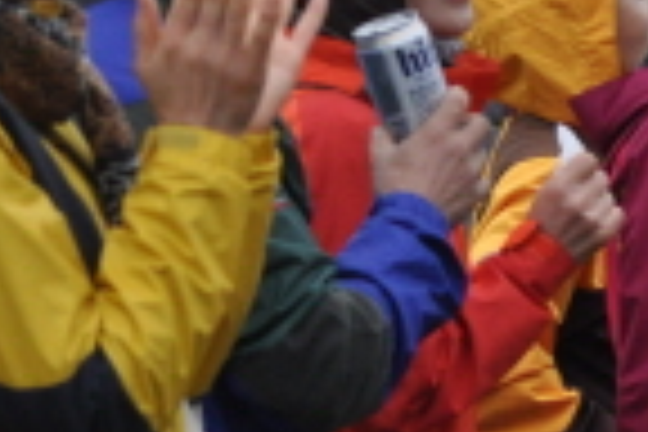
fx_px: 23920
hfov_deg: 1.6
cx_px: 814
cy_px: 214
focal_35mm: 1329
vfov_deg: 1.0
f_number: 5
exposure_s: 1/1600
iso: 1250
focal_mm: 200
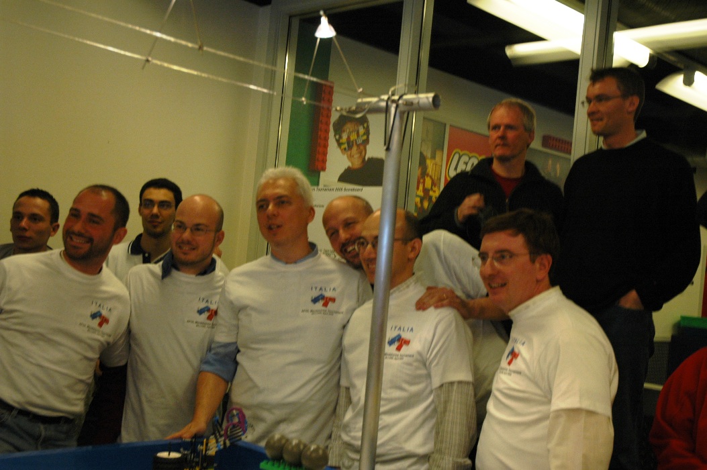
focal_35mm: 46
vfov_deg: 28.9
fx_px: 912
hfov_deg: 42.4
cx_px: 354
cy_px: 235
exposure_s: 1/80
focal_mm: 31
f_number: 4.5
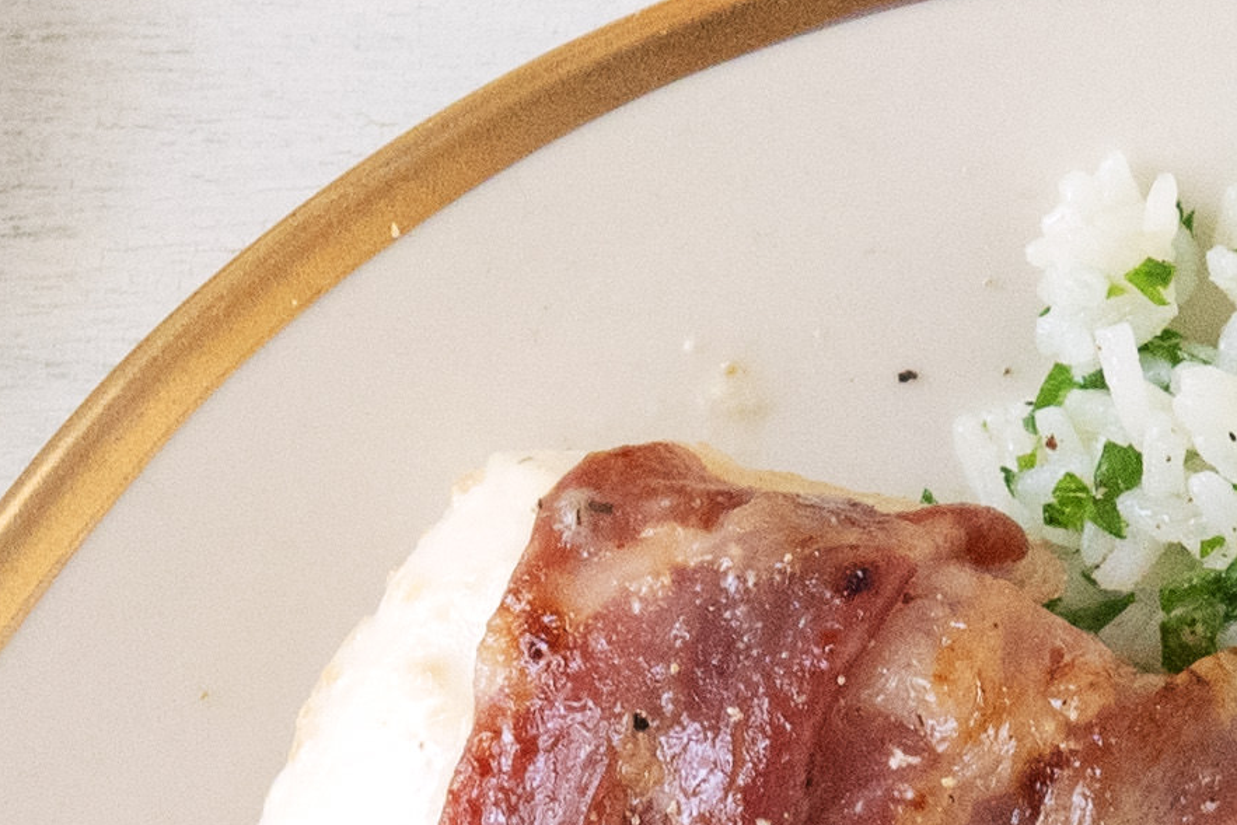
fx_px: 16392
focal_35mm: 477
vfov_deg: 2.9
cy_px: 931
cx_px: 846
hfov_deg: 4.3
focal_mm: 70
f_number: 9
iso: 1250
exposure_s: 1/80
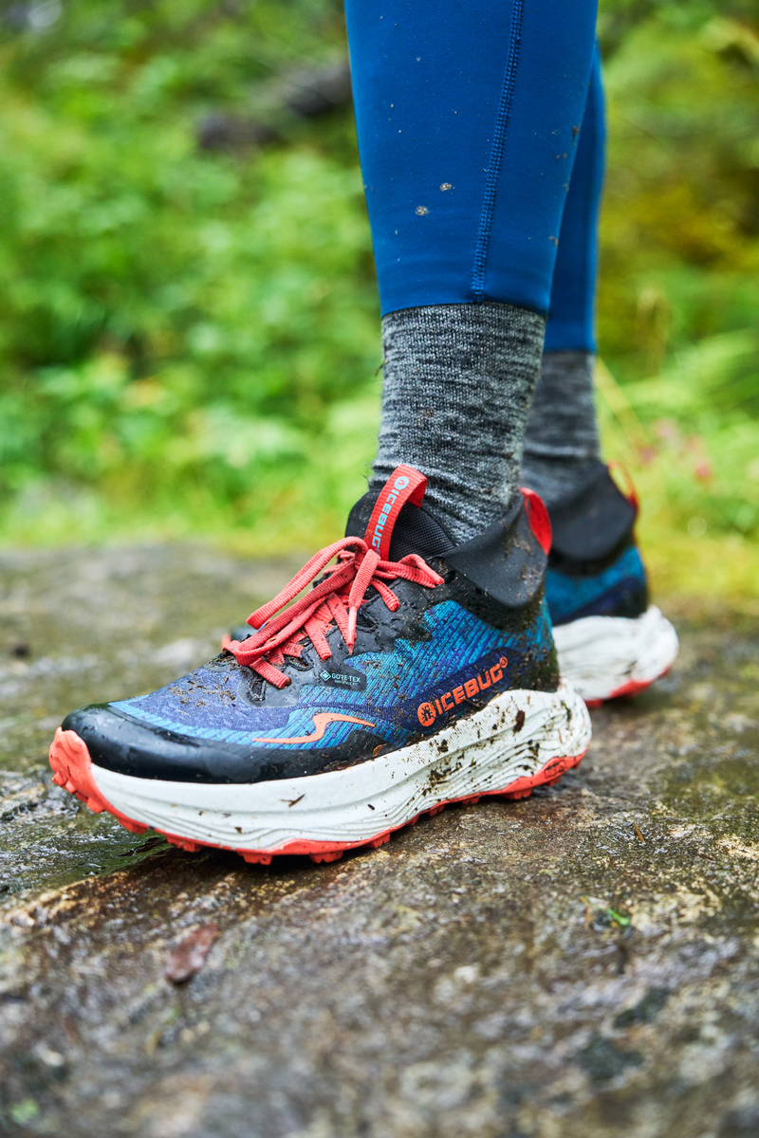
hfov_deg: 29.9
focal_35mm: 45
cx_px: 380
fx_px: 1423
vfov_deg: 43.6
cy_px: 569
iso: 1600
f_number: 2.8
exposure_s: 1/400
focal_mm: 45
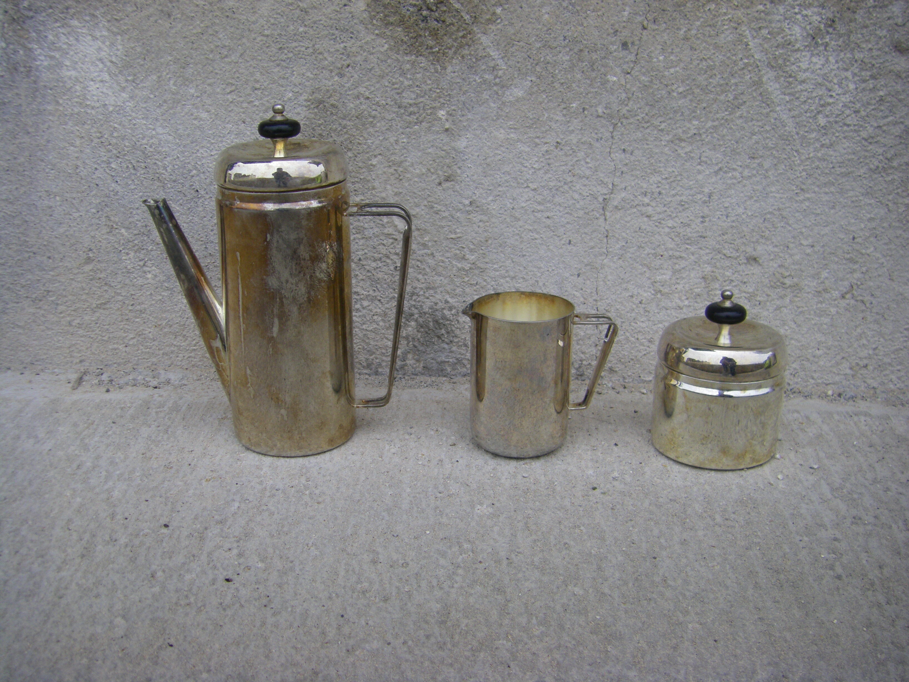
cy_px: 341
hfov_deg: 49.0
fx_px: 998
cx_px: 454
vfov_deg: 37.7
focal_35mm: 38
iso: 80
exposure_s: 1/50
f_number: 3.5
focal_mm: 6.3
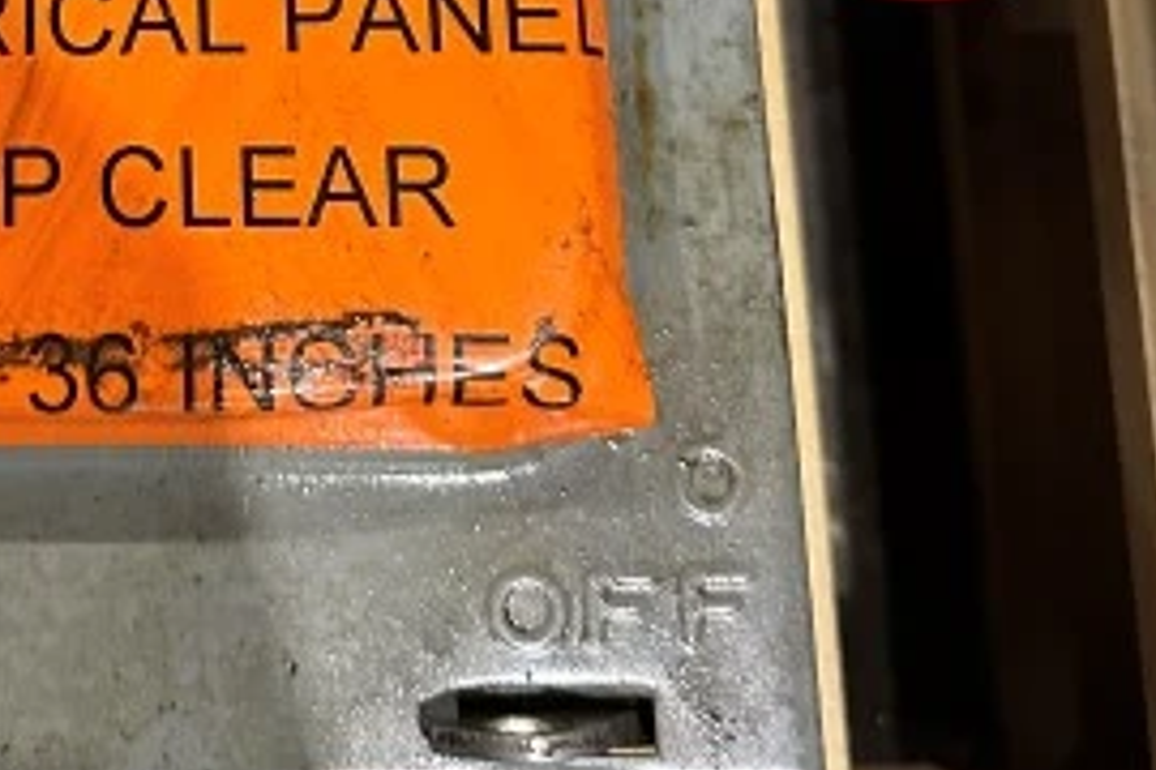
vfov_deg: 17.7
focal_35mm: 71
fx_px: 2280
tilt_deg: -73.0
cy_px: -291
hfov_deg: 26.8
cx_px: -9
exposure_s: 1/60
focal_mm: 6.86
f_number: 1.78
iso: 250
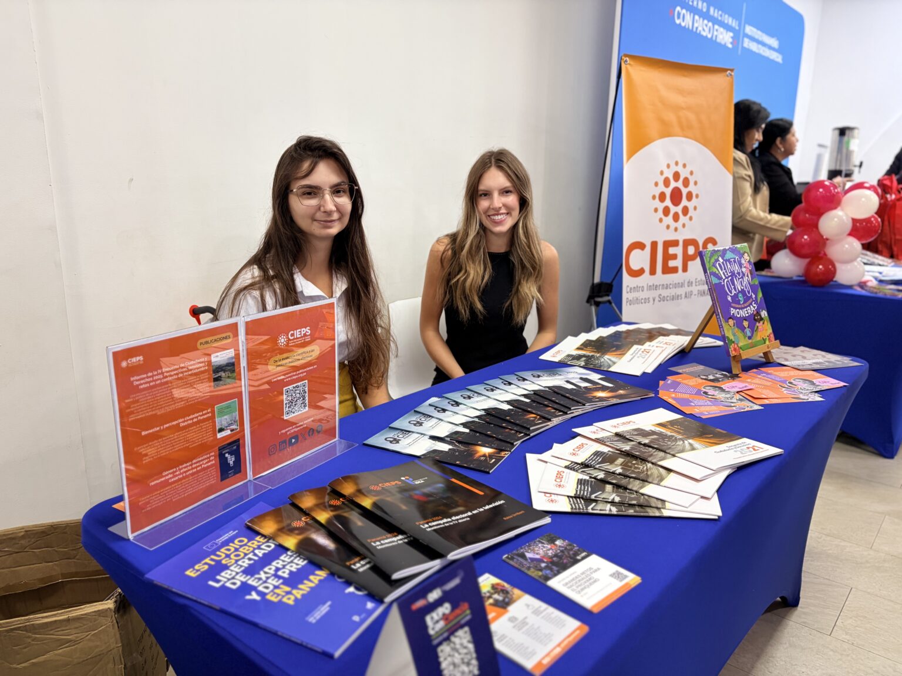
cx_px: 451
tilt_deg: -13.9
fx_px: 677
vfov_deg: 53.1
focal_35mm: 26
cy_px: 338
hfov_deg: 67.3
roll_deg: -0.9
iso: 125
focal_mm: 5.96
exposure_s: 1/60
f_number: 1.6
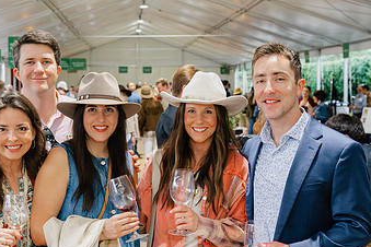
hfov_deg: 30.9
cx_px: 146
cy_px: 168
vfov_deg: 20.8
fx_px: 670
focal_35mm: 65
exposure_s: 1/160
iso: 2200
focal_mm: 38
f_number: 4.5
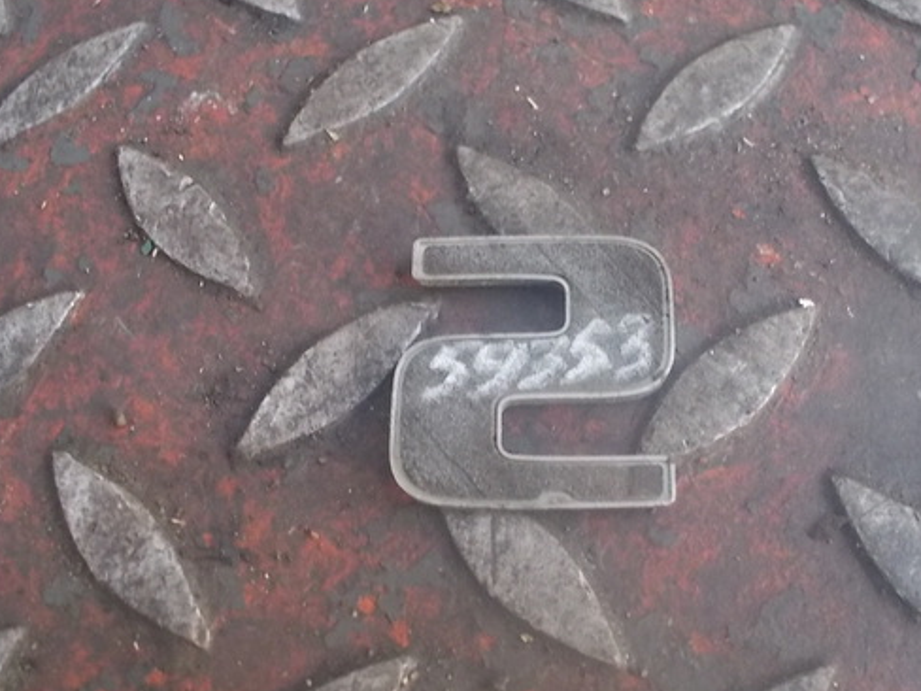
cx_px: 547
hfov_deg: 48.7
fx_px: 1011
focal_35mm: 38
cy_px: 364
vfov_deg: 37.7
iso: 250
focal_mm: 4.1
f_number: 3.3
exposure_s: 1/25
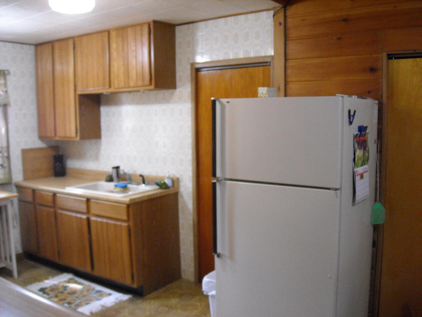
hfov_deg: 52.6
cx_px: 211
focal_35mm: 35
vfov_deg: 40.7
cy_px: 158
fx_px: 427
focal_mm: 5.7
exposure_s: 1/40
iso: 400
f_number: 2.8
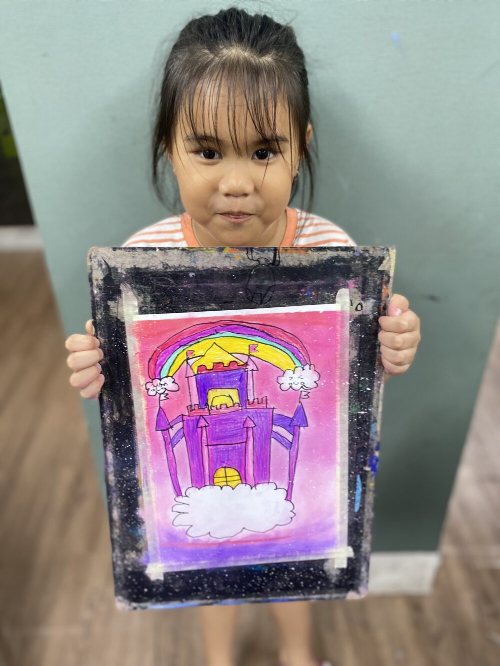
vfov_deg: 67.3
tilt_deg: -30.7
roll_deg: +1.9
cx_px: 250
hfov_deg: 53.1
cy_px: 333
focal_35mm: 26
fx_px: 501
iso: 80
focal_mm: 4.25
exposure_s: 1/50
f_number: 1.8
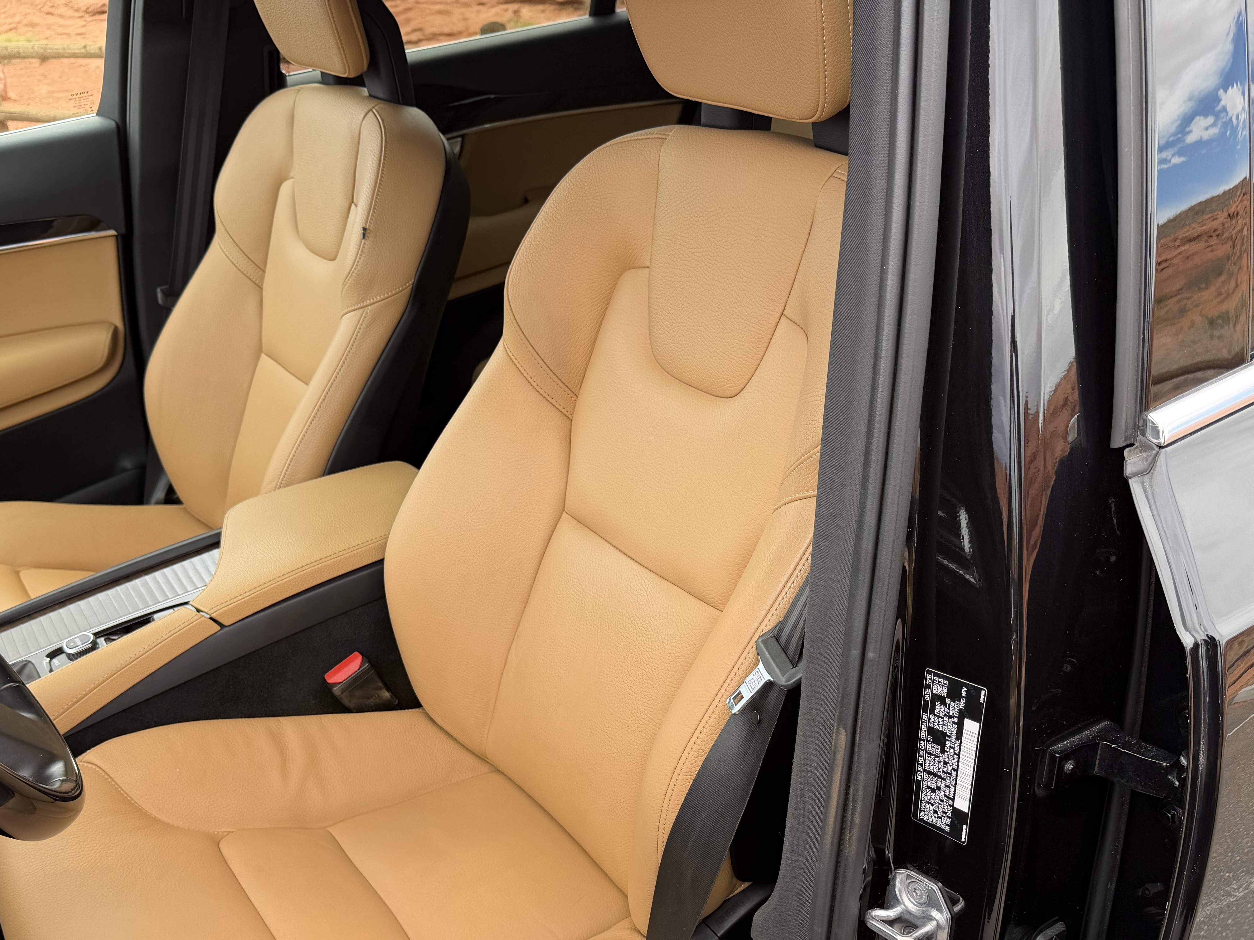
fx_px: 1232
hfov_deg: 53.9
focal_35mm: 34
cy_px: 662
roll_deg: +3.1
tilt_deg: -31.6
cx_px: 599
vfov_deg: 41.0
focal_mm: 6.76
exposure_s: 1/547
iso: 80
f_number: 1.78
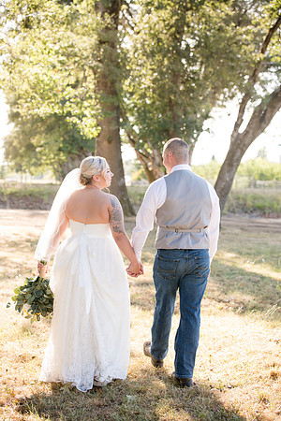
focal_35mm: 70
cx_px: 140
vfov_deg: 28.8
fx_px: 820
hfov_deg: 19.5
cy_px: 210
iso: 400
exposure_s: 1/320
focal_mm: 70
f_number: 4
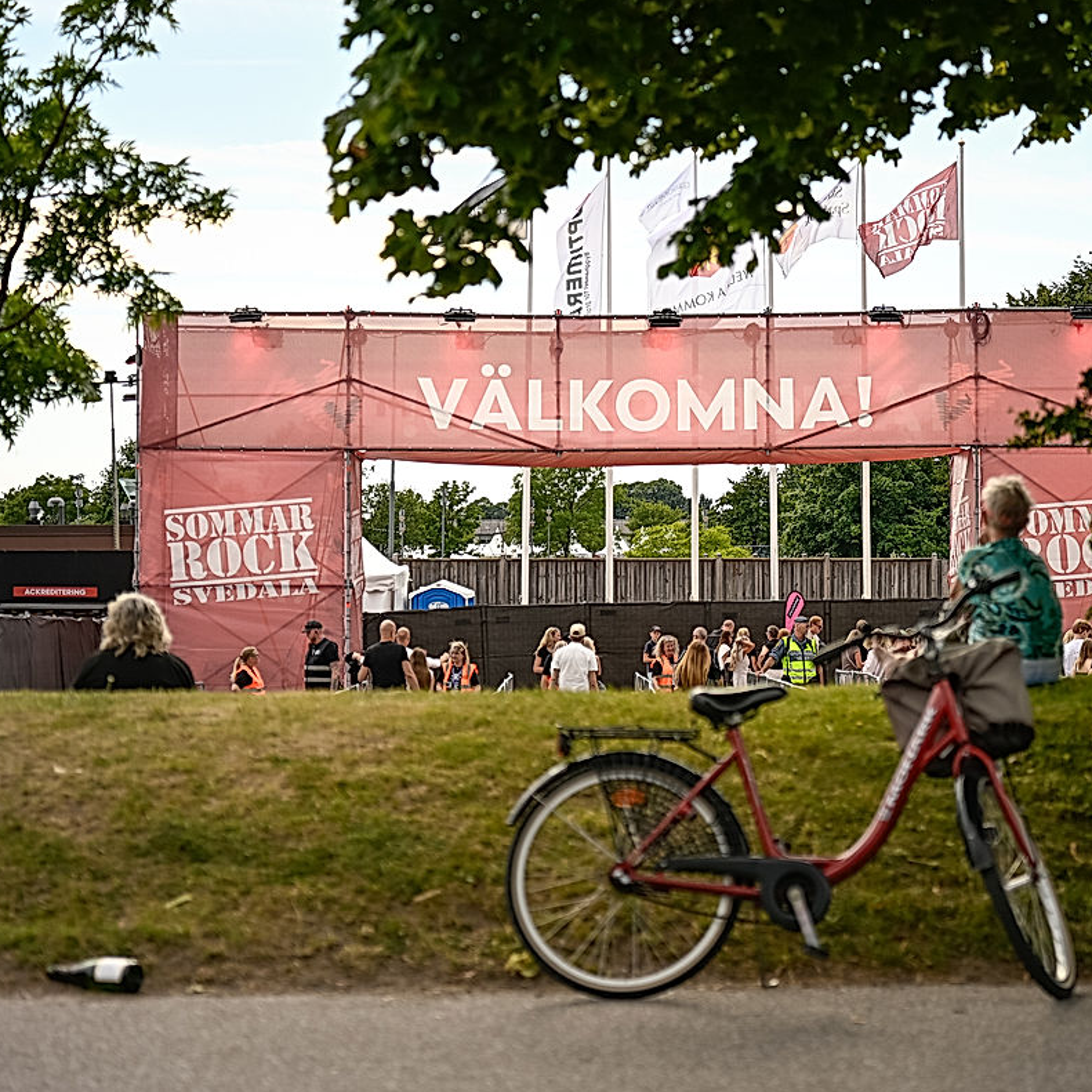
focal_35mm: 89
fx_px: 3176
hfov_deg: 19.5
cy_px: 547
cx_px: 645
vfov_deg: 19.5
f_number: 2.8
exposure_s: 1/1250
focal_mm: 69
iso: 100
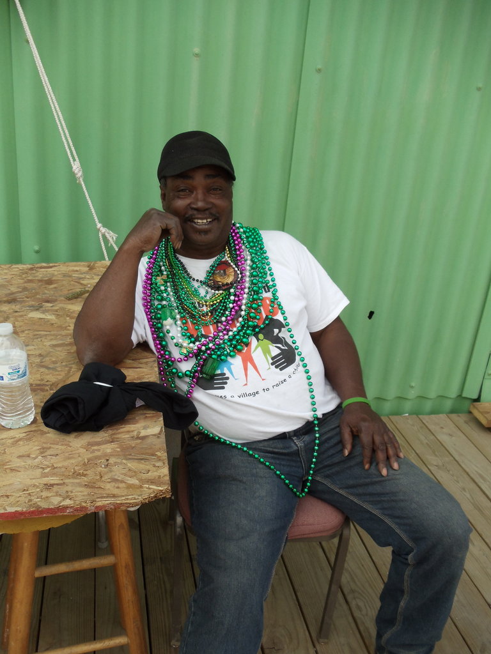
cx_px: 246
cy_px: 327
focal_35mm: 44
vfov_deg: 42.9
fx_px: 832
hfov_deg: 32.9
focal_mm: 6
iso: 100
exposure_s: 1/500
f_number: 3.5
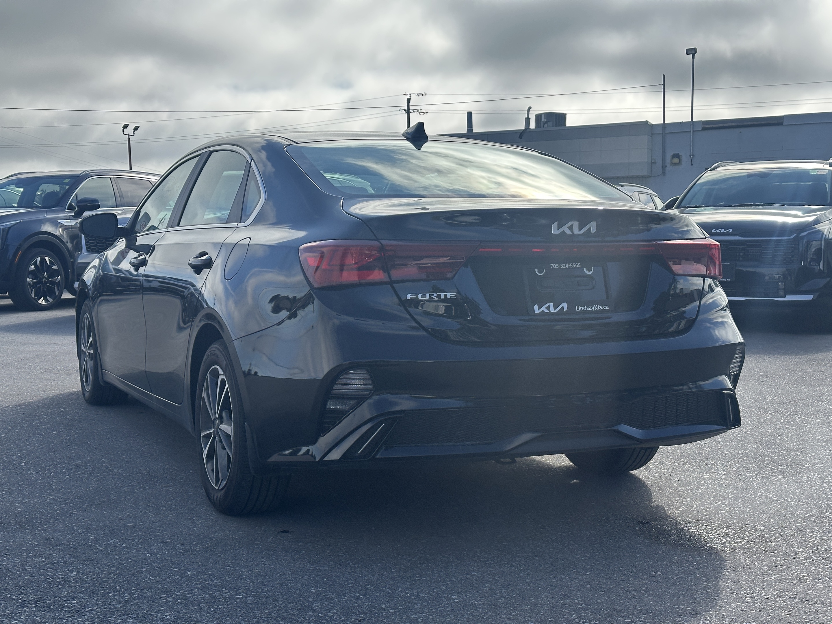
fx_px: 1154
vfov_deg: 30.3
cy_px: 312
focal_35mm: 48
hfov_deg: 39.7
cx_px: 416
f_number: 1.78
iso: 64
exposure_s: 1/4566
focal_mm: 6.86
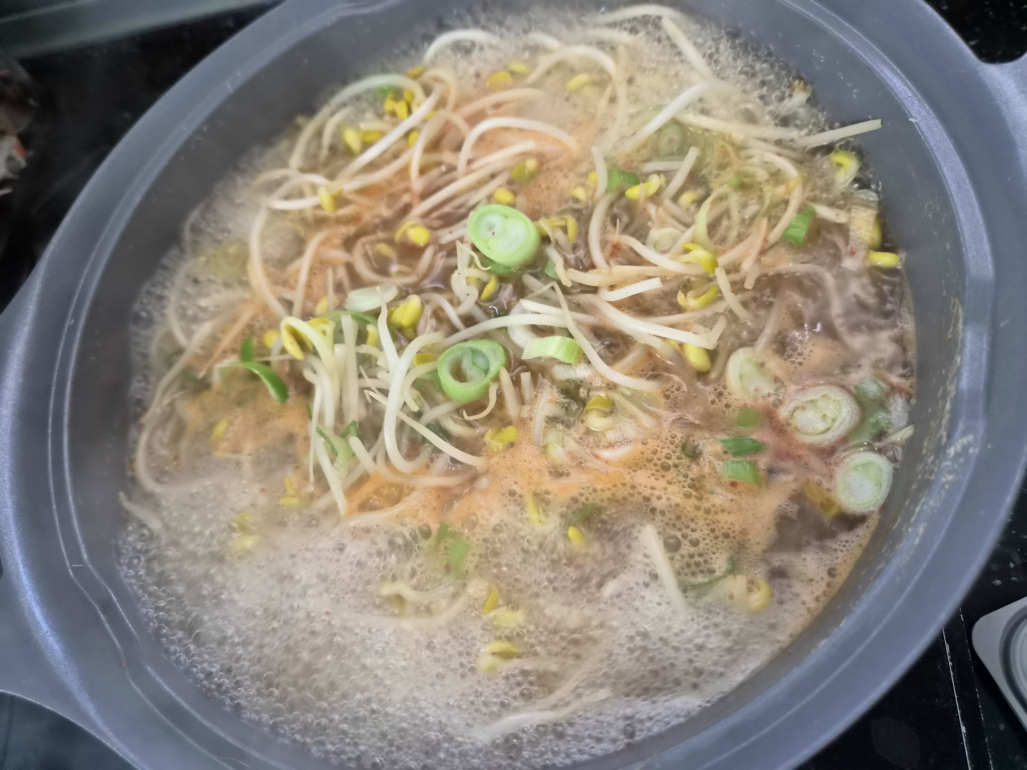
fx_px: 682
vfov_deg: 58.9
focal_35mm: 23
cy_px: 385
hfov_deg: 73.9
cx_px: 514
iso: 1000
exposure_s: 1/120
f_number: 1.8
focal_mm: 5.4
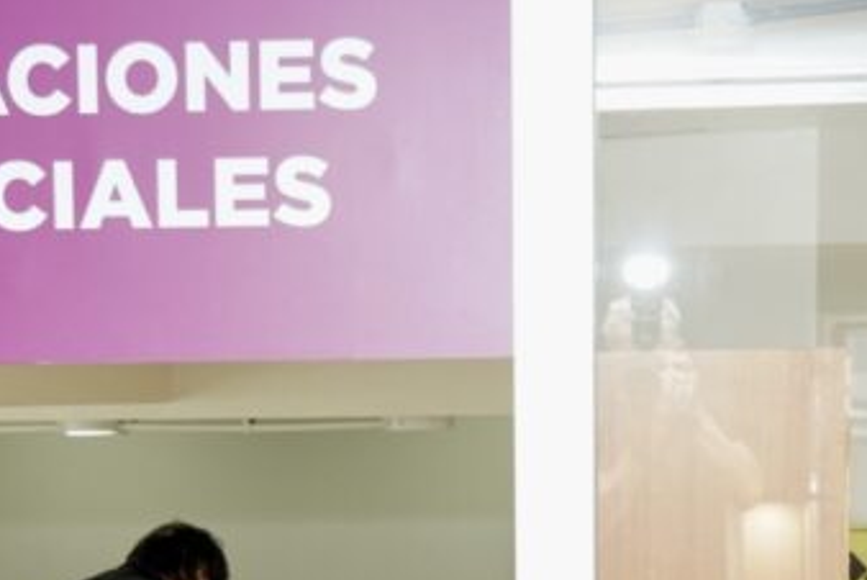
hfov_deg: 19.8
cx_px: 385
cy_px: 708
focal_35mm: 103
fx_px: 2483
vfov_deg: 13.0
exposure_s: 1/160
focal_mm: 34
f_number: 4
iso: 800
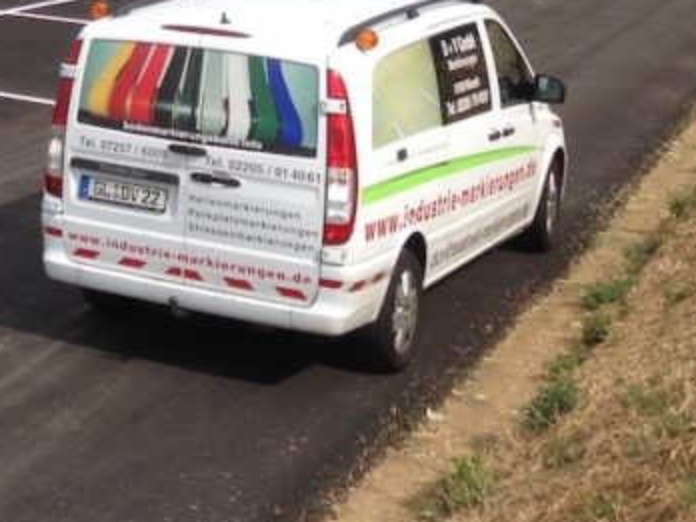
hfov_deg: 18.8
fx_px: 1950
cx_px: -204
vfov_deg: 14.6
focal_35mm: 97
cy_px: -168
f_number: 2.4
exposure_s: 1/1642
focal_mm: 4.12
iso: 50
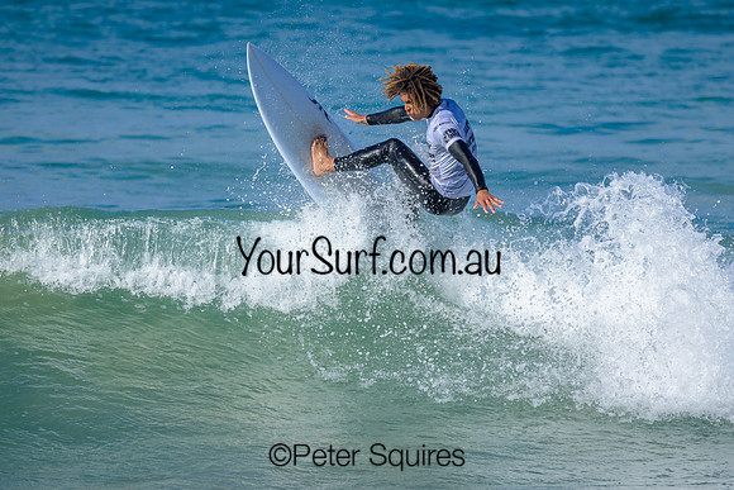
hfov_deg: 1.9
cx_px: 433
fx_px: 22400
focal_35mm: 1098
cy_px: 231
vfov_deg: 1.3
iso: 200
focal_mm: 800
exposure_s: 1/2000
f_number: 6.3
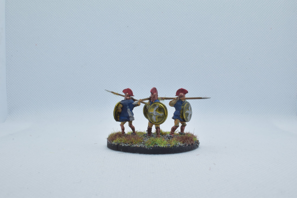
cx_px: 148
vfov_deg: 33.0
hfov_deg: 47.9
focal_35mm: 40
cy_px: 99
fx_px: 334
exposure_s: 1/60
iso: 800
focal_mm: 27
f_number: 22
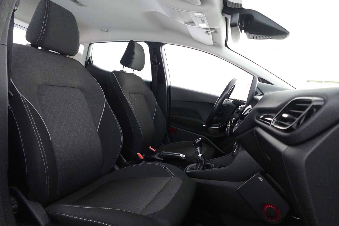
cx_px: 170
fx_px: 188
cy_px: 113
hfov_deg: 84.0
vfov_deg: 61.9
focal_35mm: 20
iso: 2500
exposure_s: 1/80
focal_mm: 7.6
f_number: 2
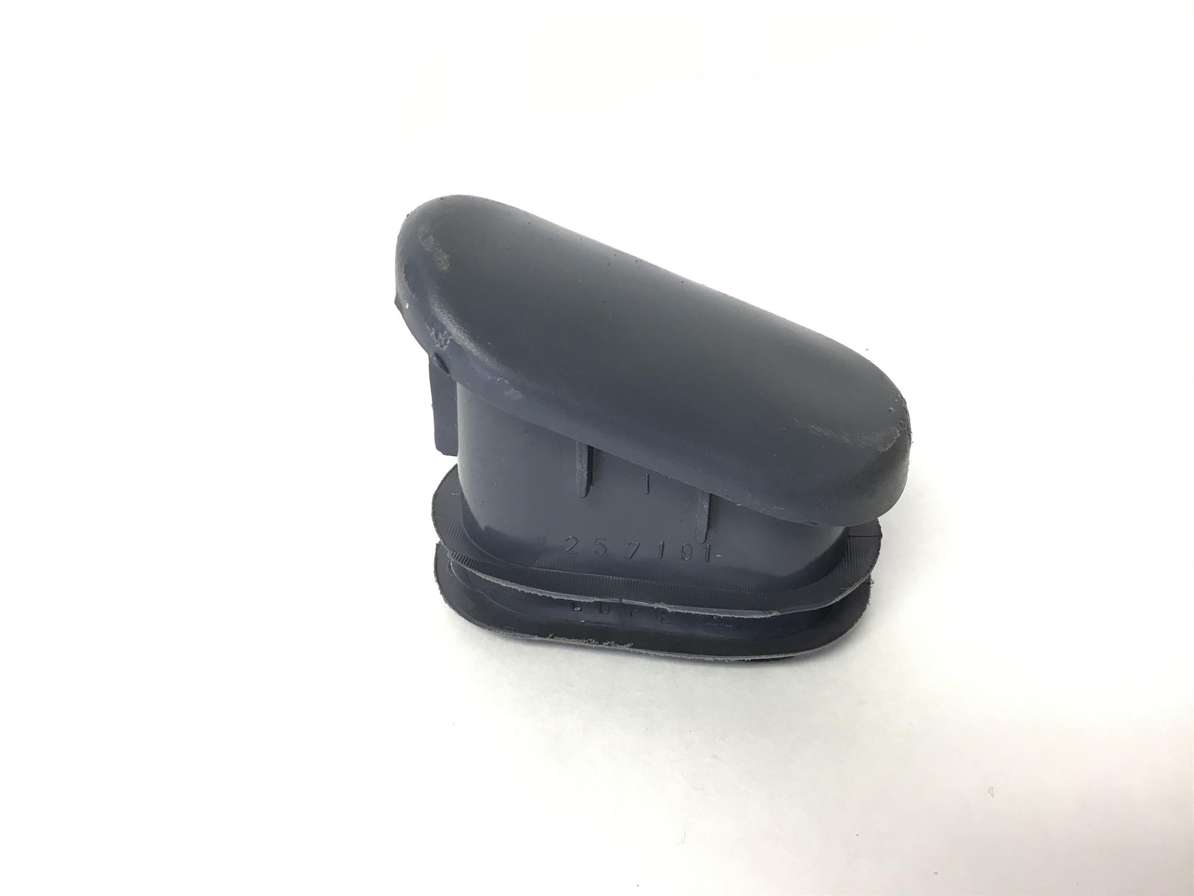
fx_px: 1069
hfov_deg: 58.4
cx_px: 597
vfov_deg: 45.4
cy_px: 448
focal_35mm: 31
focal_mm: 3.3
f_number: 2.4
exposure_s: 1/33
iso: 64
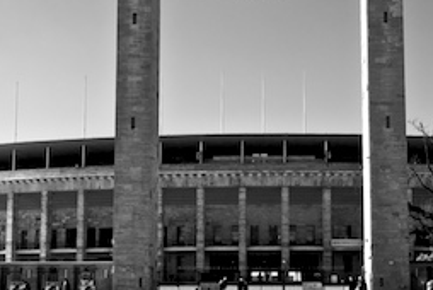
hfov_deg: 25.5
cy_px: 164
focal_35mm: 79
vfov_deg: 17.3
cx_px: 261
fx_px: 954
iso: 100
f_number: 8
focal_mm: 21
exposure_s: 1/250
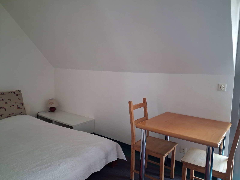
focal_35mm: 27
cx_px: 120
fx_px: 187
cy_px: 90
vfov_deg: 51.4
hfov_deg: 65.3
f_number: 1.8
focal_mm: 4
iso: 500
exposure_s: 1/33
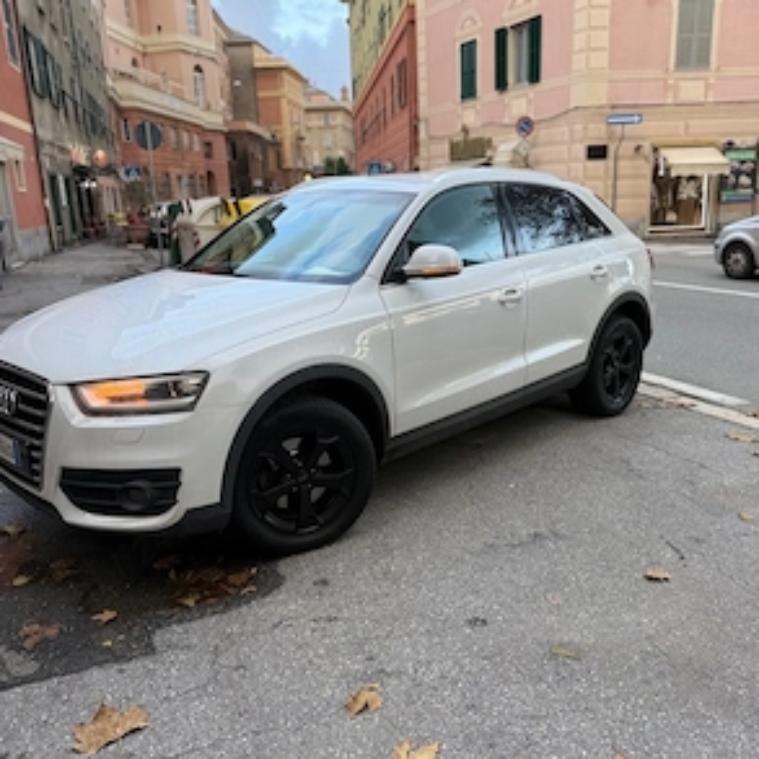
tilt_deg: -15.6
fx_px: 719
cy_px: 389
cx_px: 386
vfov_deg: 55.6
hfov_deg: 55.6
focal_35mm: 29
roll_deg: +2.2
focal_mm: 6.76
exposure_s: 1/153
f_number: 1.78
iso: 64
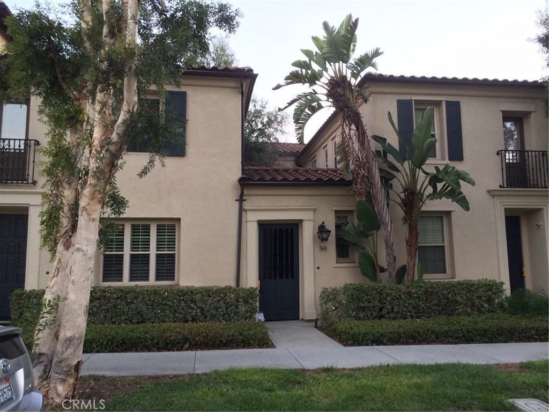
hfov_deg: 61.7
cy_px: 206
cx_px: 274
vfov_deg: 48.2
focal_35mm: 29
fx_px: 460
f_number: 2.2
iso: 100
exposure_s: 1/30
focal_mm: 4.15
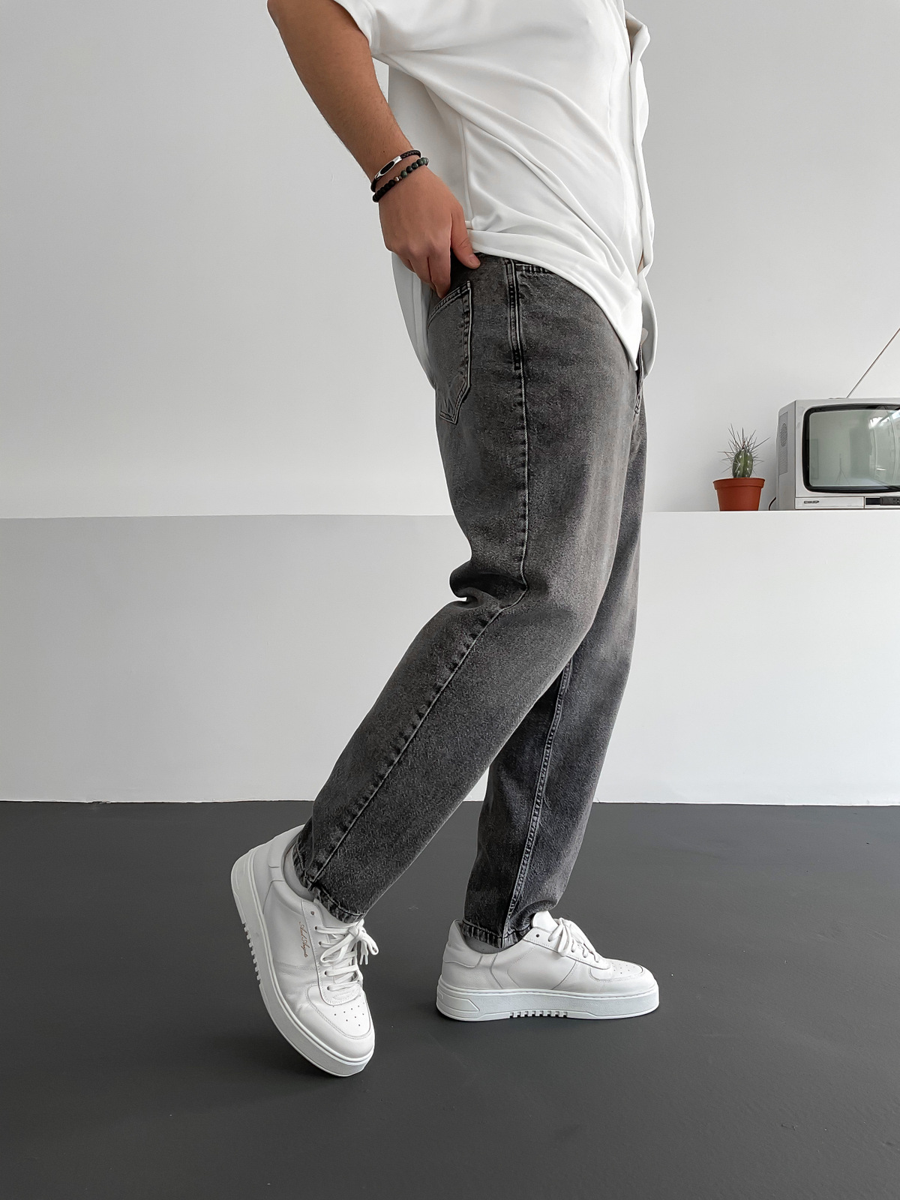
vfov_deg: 61.7
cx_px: 450
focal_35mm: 29
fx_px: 1005
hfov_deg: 48.2
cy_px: 600
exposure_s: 1/120
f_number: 1.8
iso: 32
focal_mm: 3
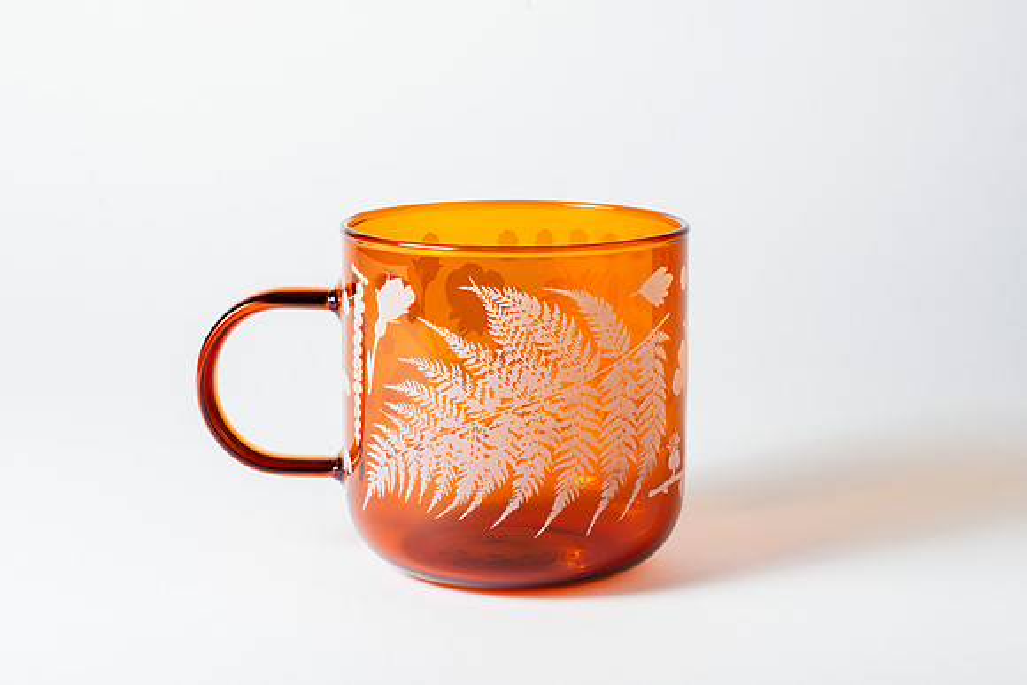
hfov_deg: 26.4
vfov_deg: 17.8
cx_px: 515
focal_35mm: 77
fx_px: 2189
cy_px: 357
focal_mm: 50
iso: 250
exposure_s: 1/250
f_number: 16
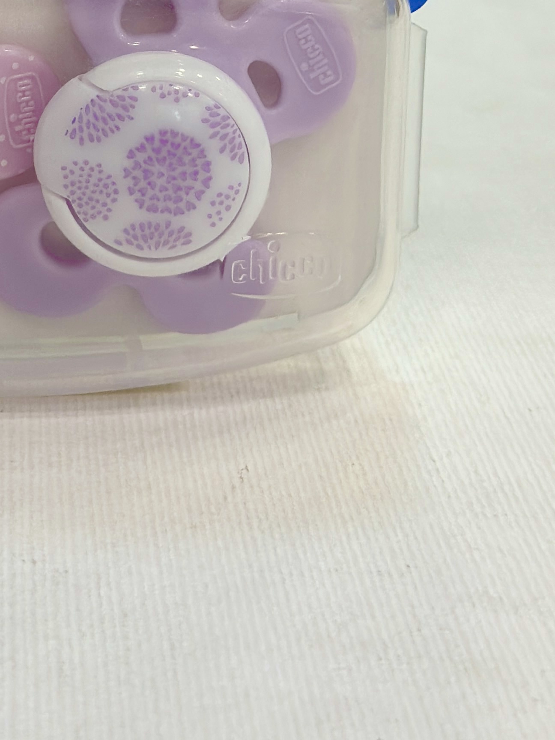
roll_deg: -0.9
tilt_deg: -12.2
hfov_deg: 13.0
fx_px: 2394
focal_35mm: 112
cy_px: -55
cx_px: -3
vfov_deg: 17.1
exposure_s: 1/467
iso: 80
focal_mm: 6.86
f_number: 1.78
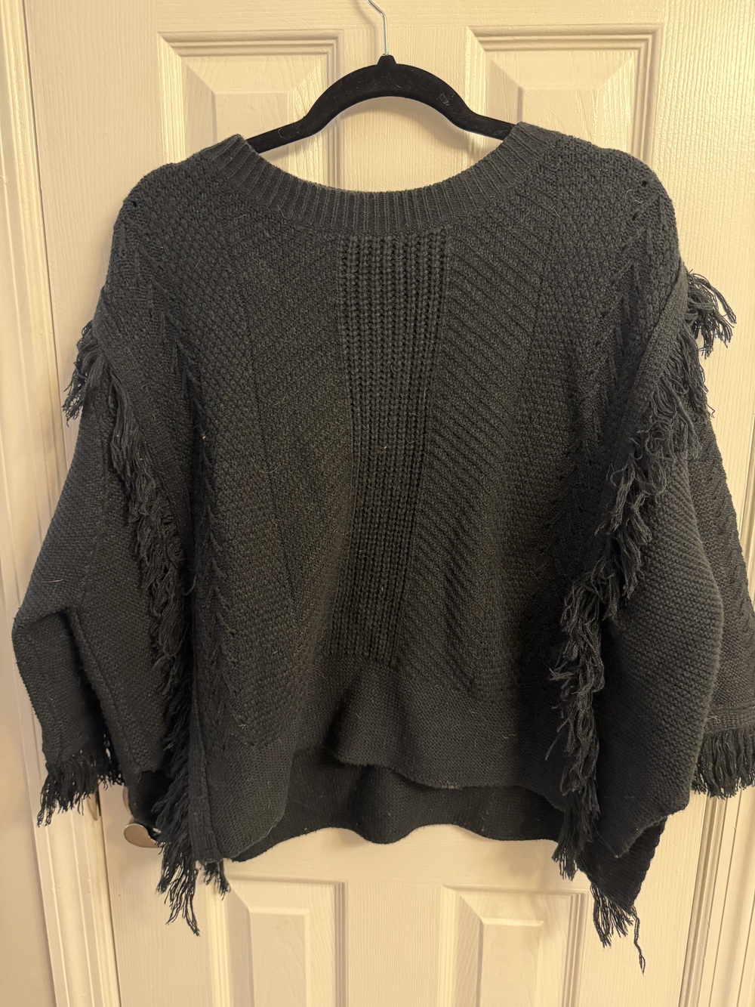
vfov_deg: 71.6
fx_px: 698
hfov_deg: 56.8
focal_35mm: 24
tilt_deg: -12.6
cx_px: 378
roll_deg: -0.4
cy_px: 504
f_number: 1.78
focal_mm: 6.76
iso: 1000
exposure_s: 1/30
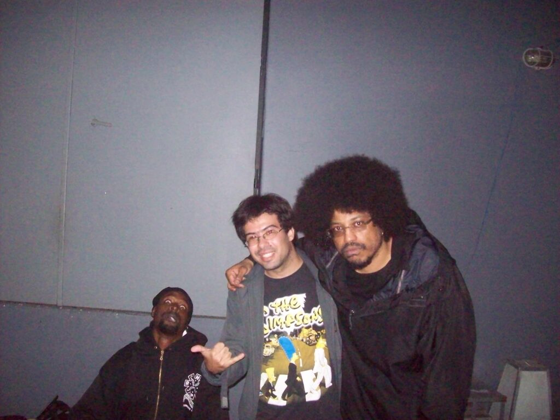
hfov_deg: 51.4
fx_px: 582
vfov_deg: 39.7
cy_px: 210
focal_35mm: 36
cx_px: 280
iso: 800
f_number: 2.7
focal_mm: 6
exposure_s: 1/64
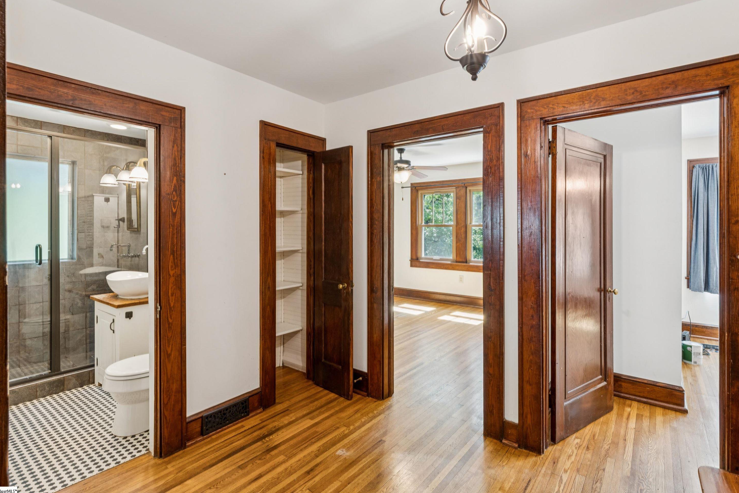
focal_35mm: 18
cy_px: 232
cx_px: 386
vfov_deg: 68.4
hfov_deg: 91.1
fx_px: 362
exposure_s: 1/2
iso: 400
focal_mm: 16.6
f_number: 13
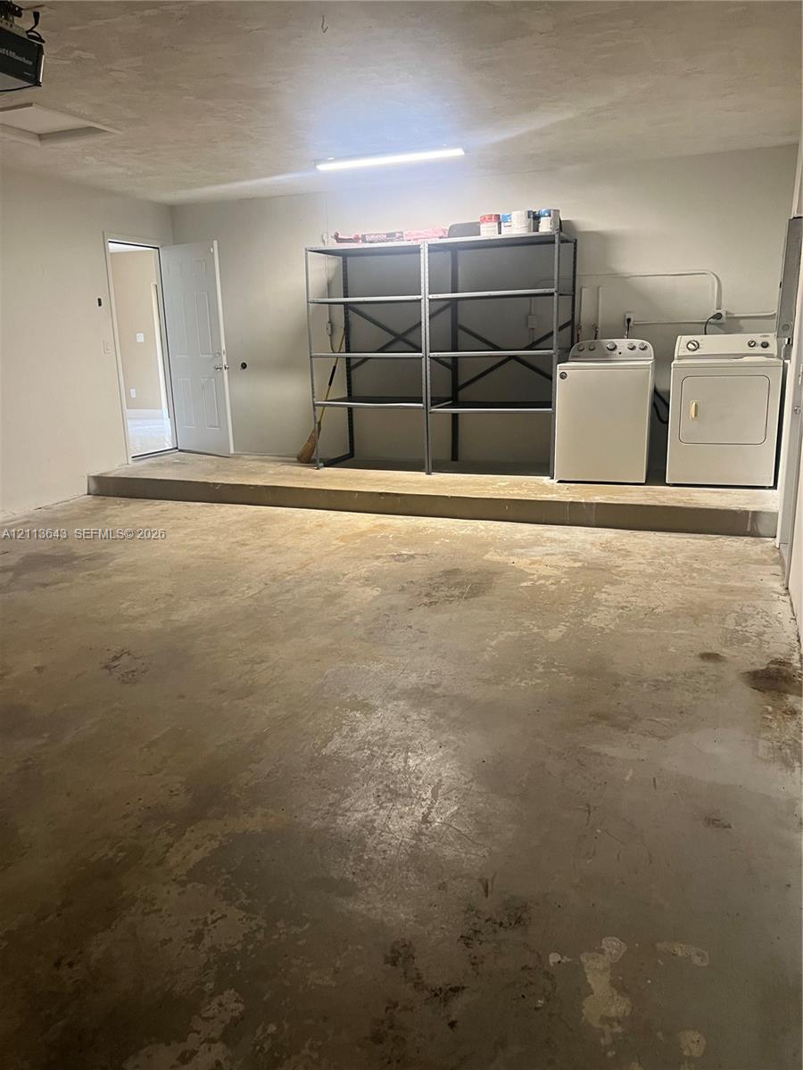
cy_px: 535
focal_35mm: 26
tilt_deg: -12.7
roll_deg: +2.3
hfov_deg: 53.1
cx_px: 402
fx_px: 804
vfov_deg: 67.3
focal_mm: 5.7
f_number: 1.5
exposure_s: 1/60
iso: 200
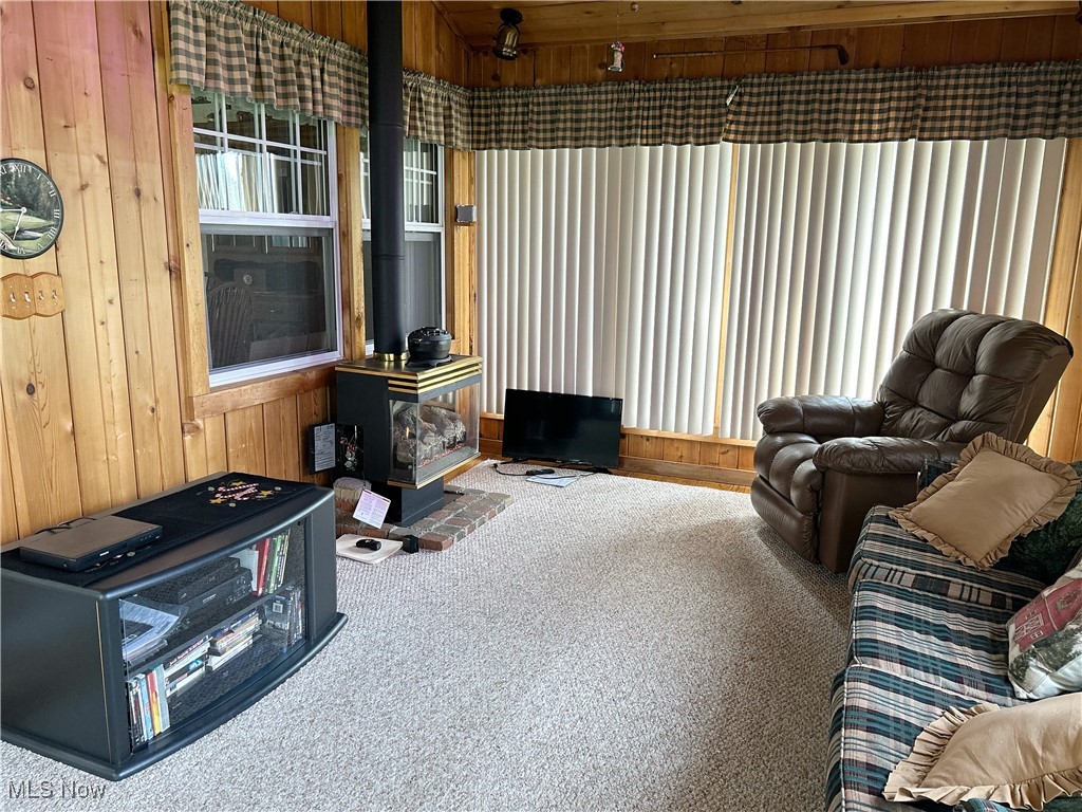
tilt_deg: -12.2
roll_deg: +0.1
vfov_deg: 53.1
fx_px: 813
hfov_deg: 67.3
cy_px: 406
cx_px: 541
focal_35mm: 26
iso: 100
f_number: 1.5
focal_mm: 5.7
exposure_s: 1/60
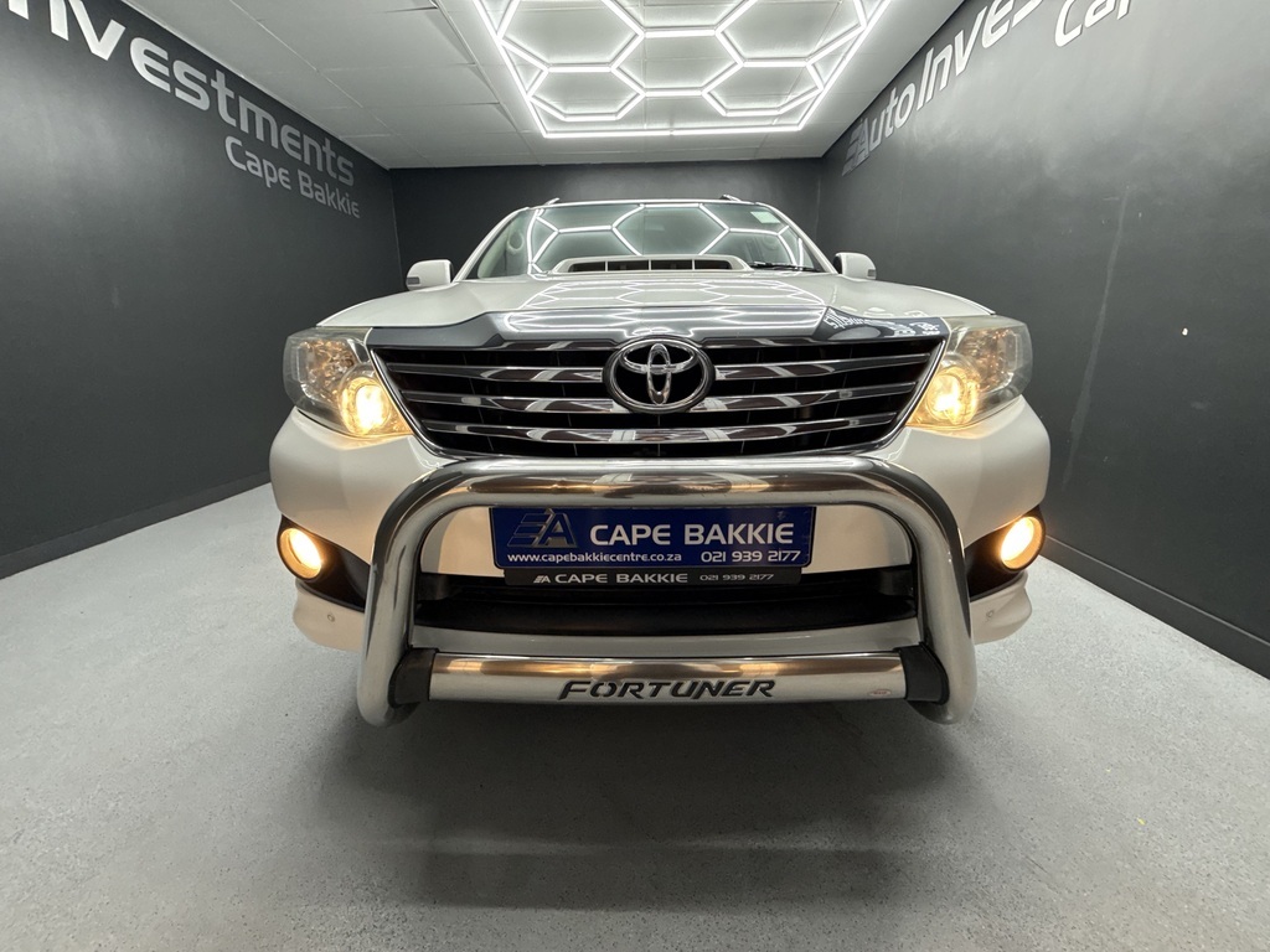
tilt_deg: -14.1
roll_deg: +0.7
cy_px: 476
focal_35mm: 14
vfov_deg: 85.7
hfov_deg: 102.1
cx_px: 635
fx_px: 514
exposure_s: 1/99
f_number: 2.2
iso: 200
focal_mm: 2.22
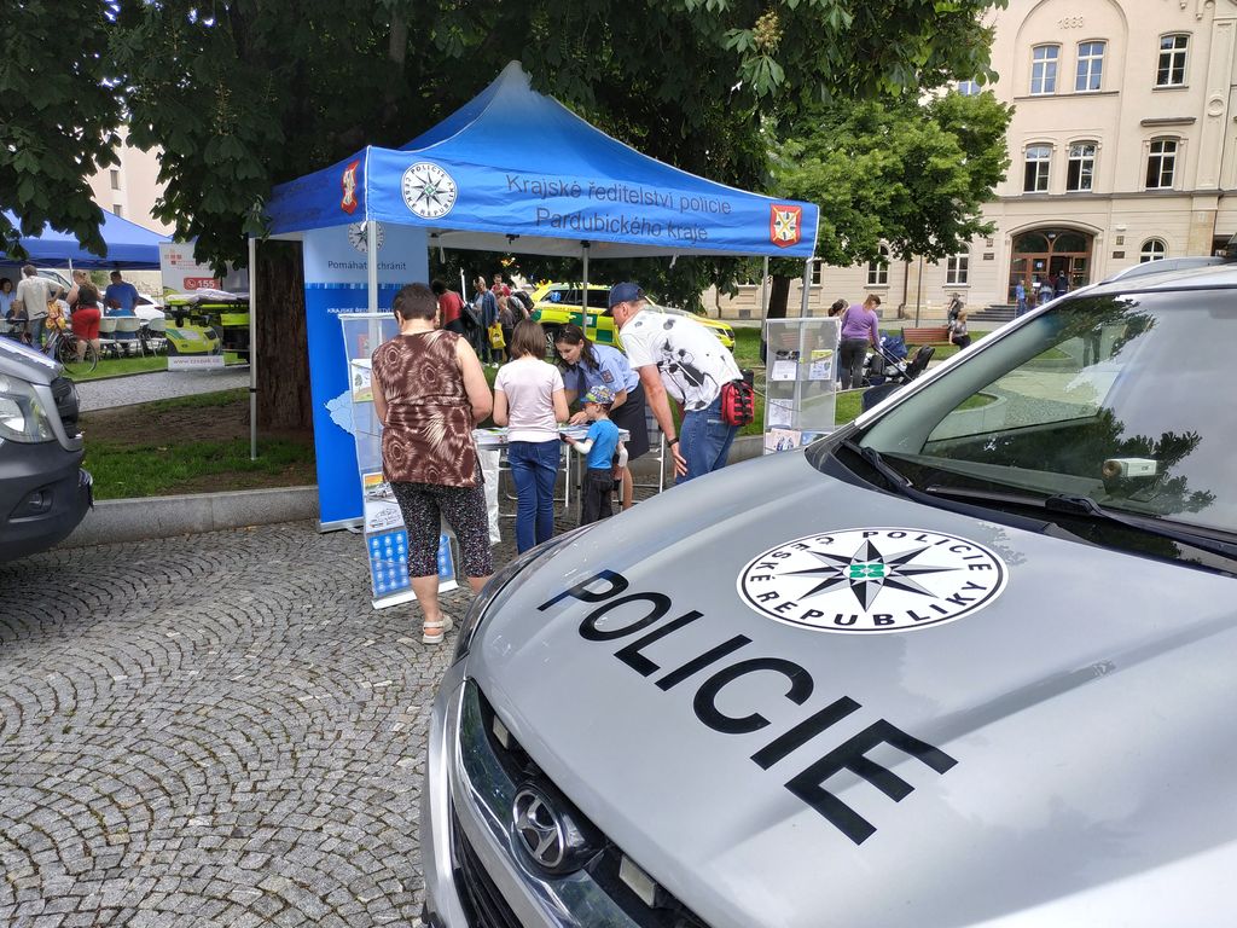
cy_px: 464
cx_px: 618
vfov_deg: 56.8
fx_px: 858
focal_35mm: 24
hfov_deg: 71.6
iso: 250
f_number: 1.9
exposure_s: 1/1166
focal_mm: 3.94
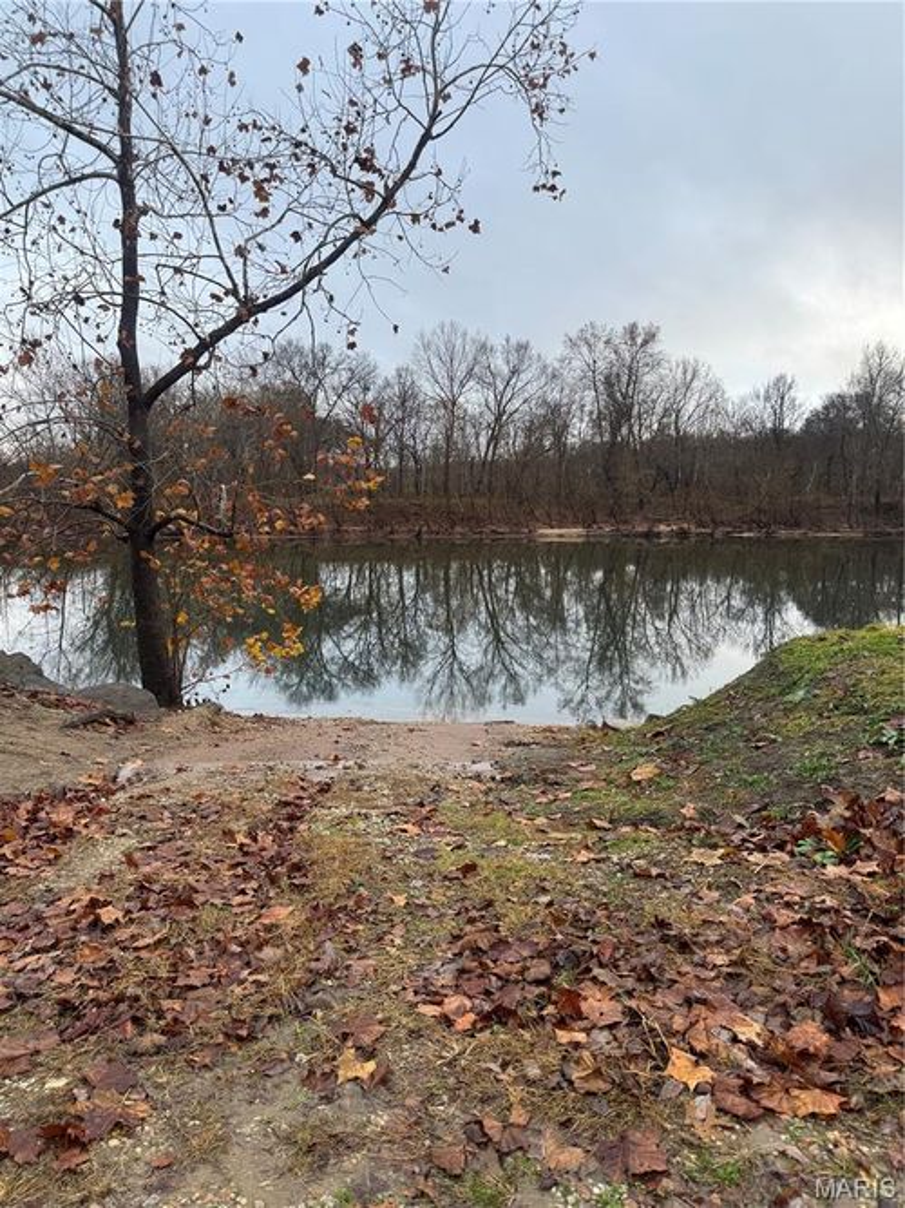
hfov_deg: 56.8
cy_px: 604
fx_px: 837
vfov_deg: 71.6
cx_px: 452
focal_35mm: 24
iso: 64
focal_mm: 6.76
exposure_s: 1/121
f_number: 1.78
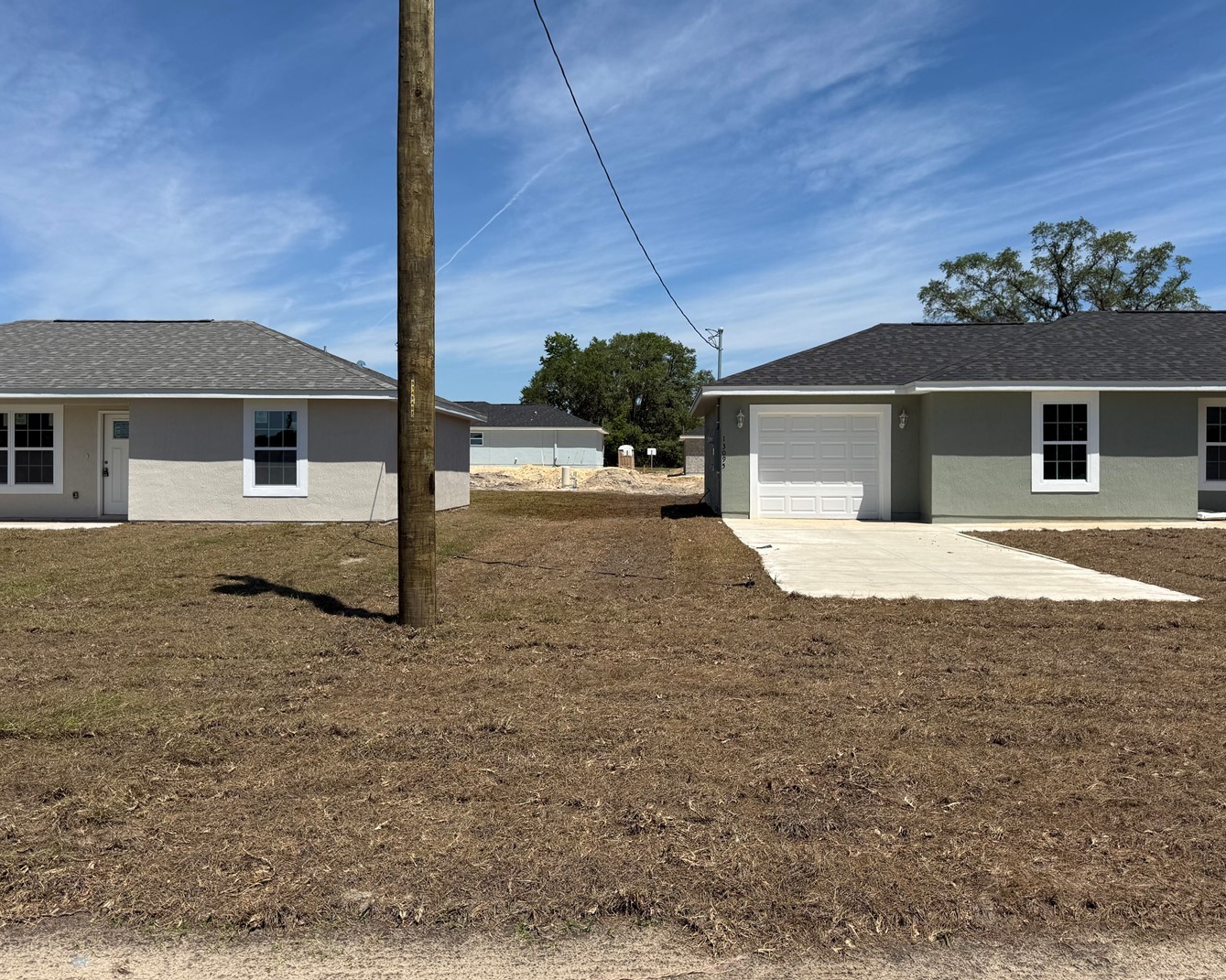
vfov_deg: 51.5
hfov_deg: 62.2
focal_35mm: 28
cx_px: 618
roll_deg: -1.2
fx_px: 1016
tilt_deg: +1.0
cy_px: 478
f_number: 1.78
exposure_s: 1/7353
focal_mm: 6.76
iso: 80
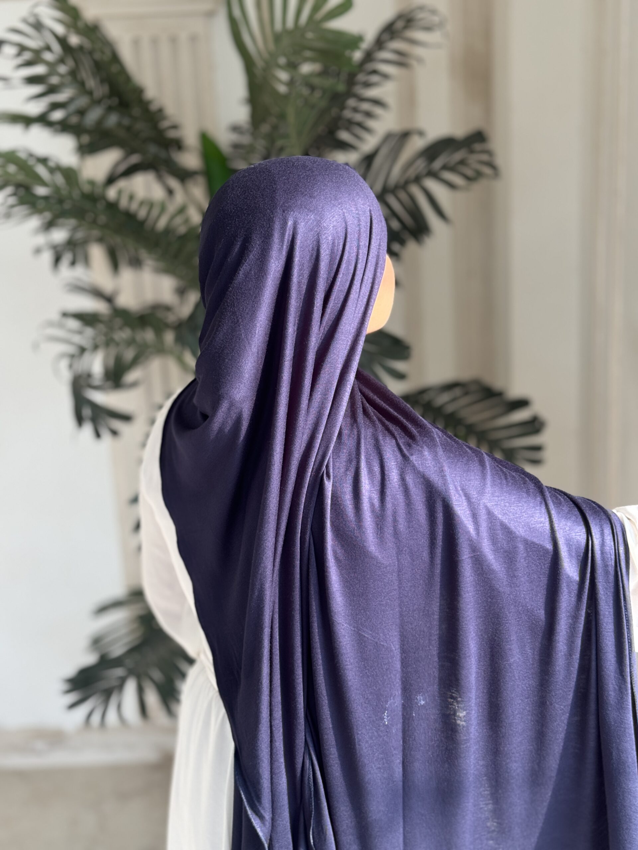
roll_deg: +3.3
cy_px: 425
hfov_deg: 30.3
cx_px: 319
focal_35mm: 48
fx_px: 1180
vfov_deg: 39.7
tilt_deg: -14.1
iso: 64
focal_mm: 6.76
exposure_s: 1/522
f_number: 1.78
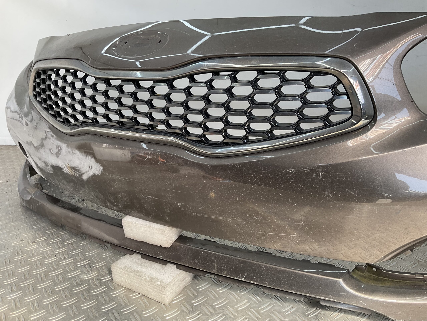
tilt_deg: -19.7
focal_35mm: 29
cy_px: 160
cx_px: 214
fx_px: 358
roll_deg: +2.5
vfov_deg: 48.2
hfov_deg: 61.7
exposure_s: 1/133
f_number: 1.8
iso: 16
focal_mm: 3
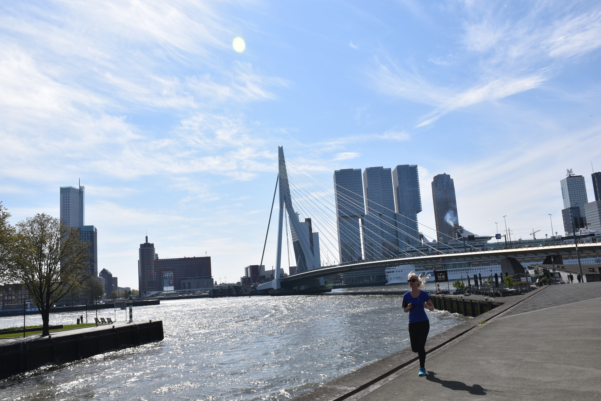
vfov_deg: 43.6
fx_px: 501
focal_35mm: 30
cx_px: 300
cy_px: 200
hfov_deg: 61.9
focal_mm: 20
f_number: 11
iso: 200
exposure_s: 1/500
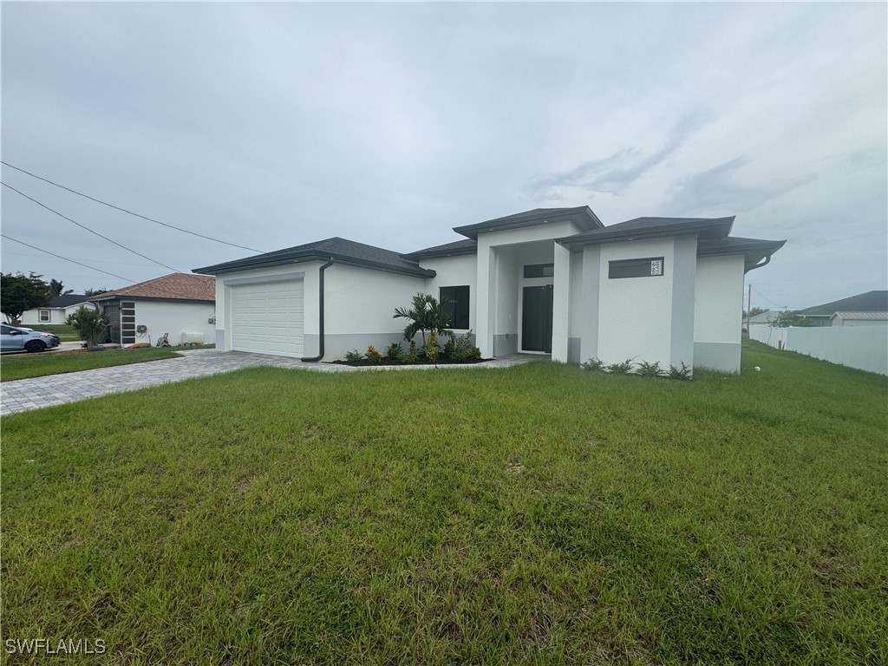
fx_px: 359
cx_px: 444
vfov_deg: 85.7
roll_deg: -1.6
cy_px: 333
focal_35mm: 14
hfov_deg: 102.1
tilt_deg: -1.9
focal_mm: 2.22
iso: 40
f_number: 2.2
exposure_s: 1/386
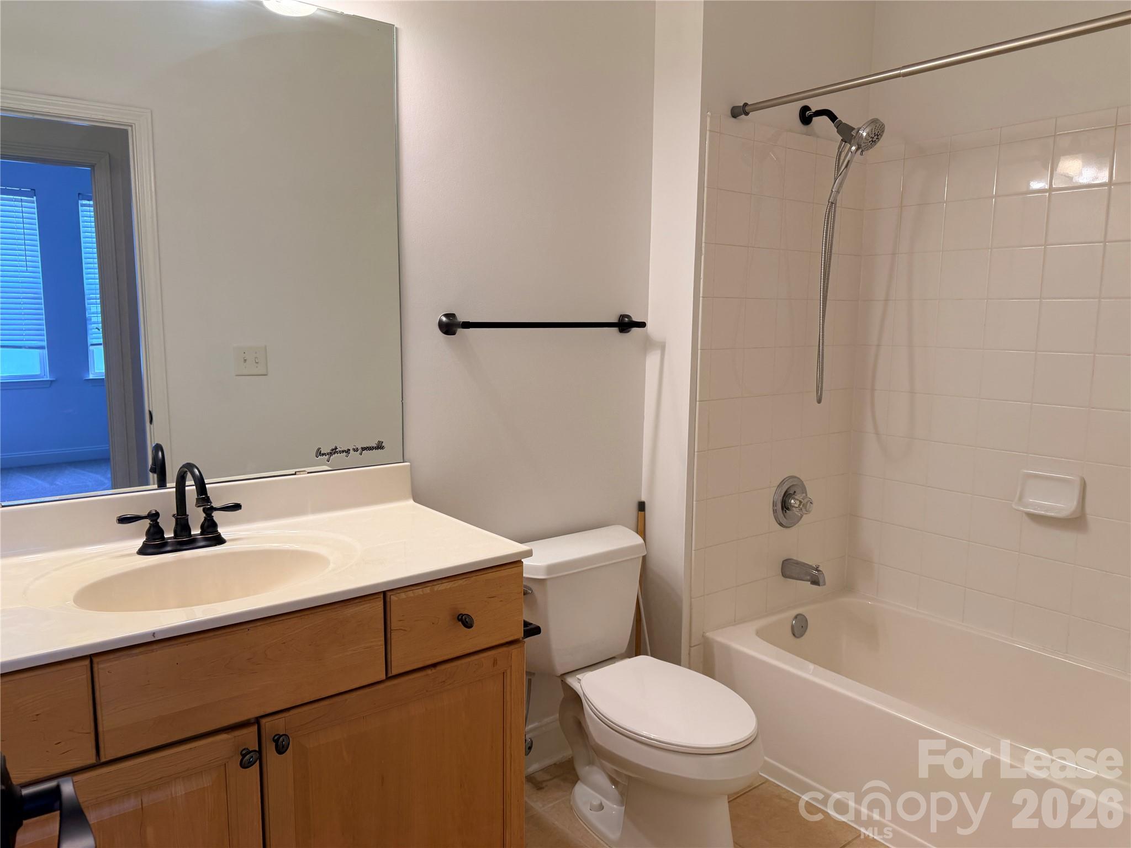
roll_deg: -0.4
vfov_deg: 56.8
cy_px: 424
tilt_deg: -8.2
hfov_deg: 71.6
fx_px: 784
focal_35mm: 24
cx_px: 566
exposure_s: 1/120
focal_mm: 6.76
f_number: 1.78
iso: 64
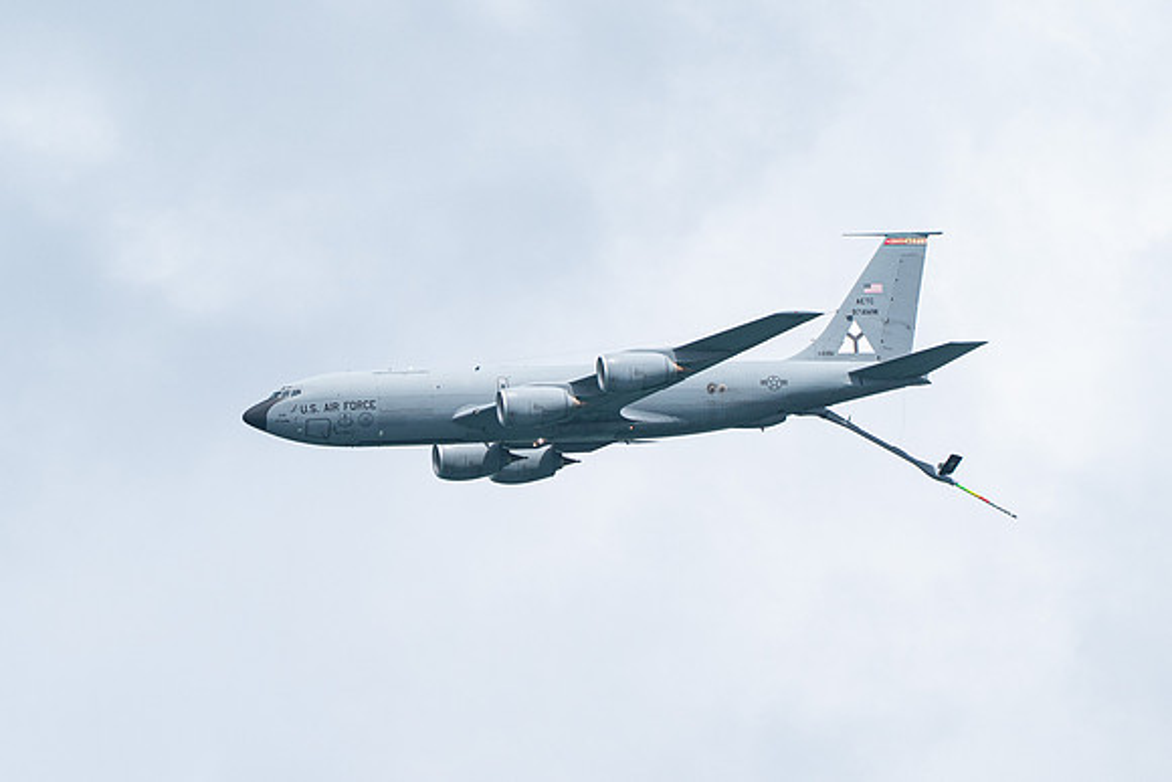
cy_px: 351
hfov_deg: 3.9
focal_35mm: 526
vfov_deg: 2.6
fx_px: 17131
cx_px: 495
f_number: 10
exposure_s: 1/1250
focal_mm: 342
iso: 640
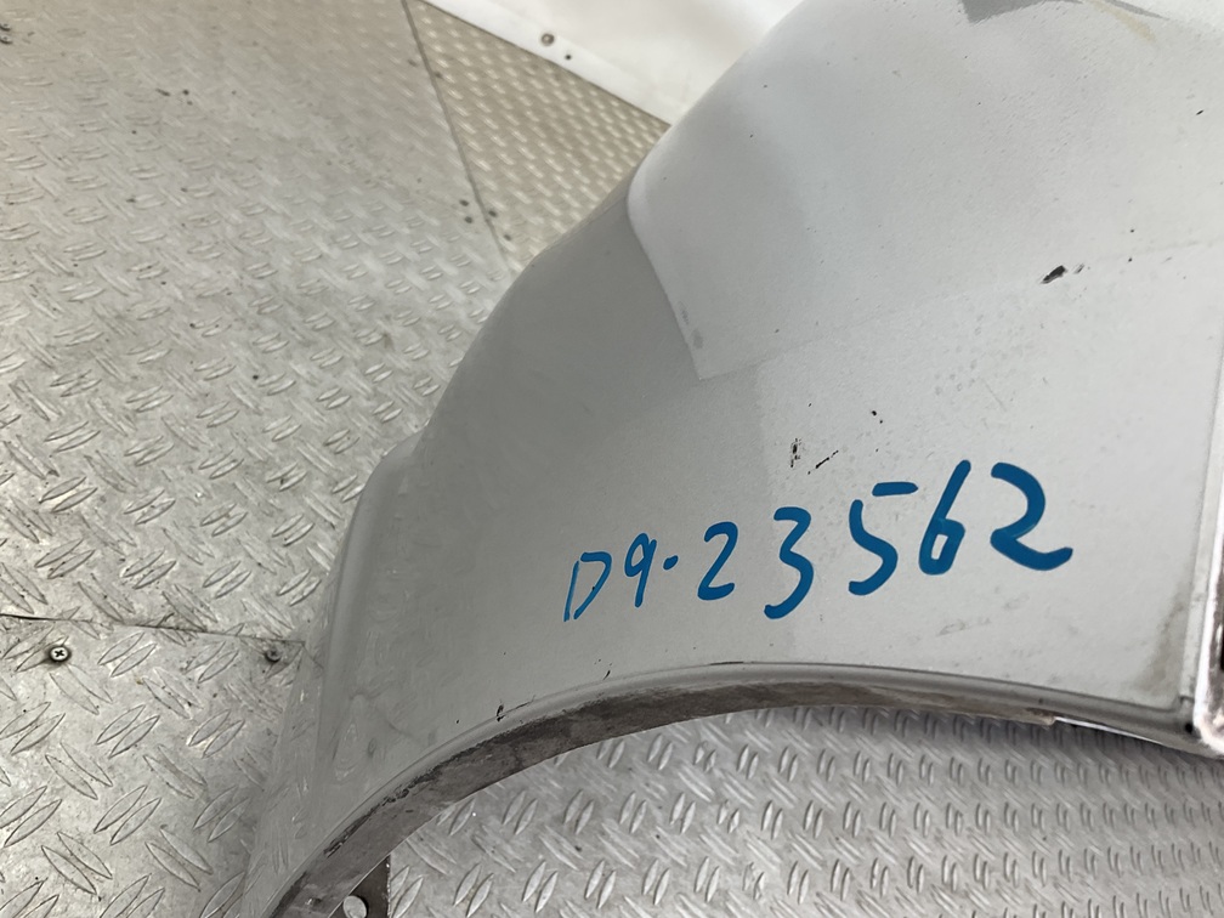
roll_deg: -41.1
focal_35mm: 29
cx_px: 612
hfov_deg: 61.7
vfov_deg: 48.2
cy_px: 459
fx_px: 1025
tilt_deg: -28.5
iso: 20
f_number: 1.8
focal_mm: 3
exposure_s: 1/100
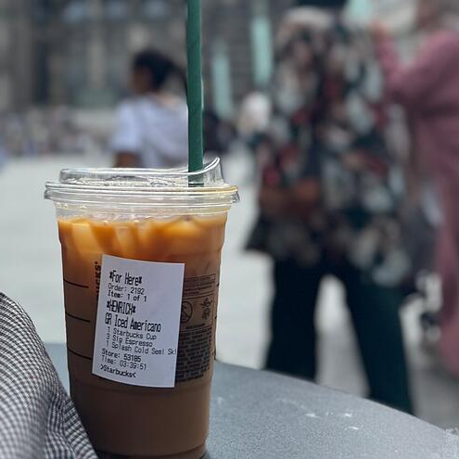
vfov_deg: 31.8
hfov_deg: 34.4
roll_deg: +1.2
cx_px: 101
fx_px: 720
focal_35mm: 48
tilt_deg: +13.4
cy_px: -30
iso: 80
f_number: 1.78
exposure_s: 1/1637
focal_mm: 6.76
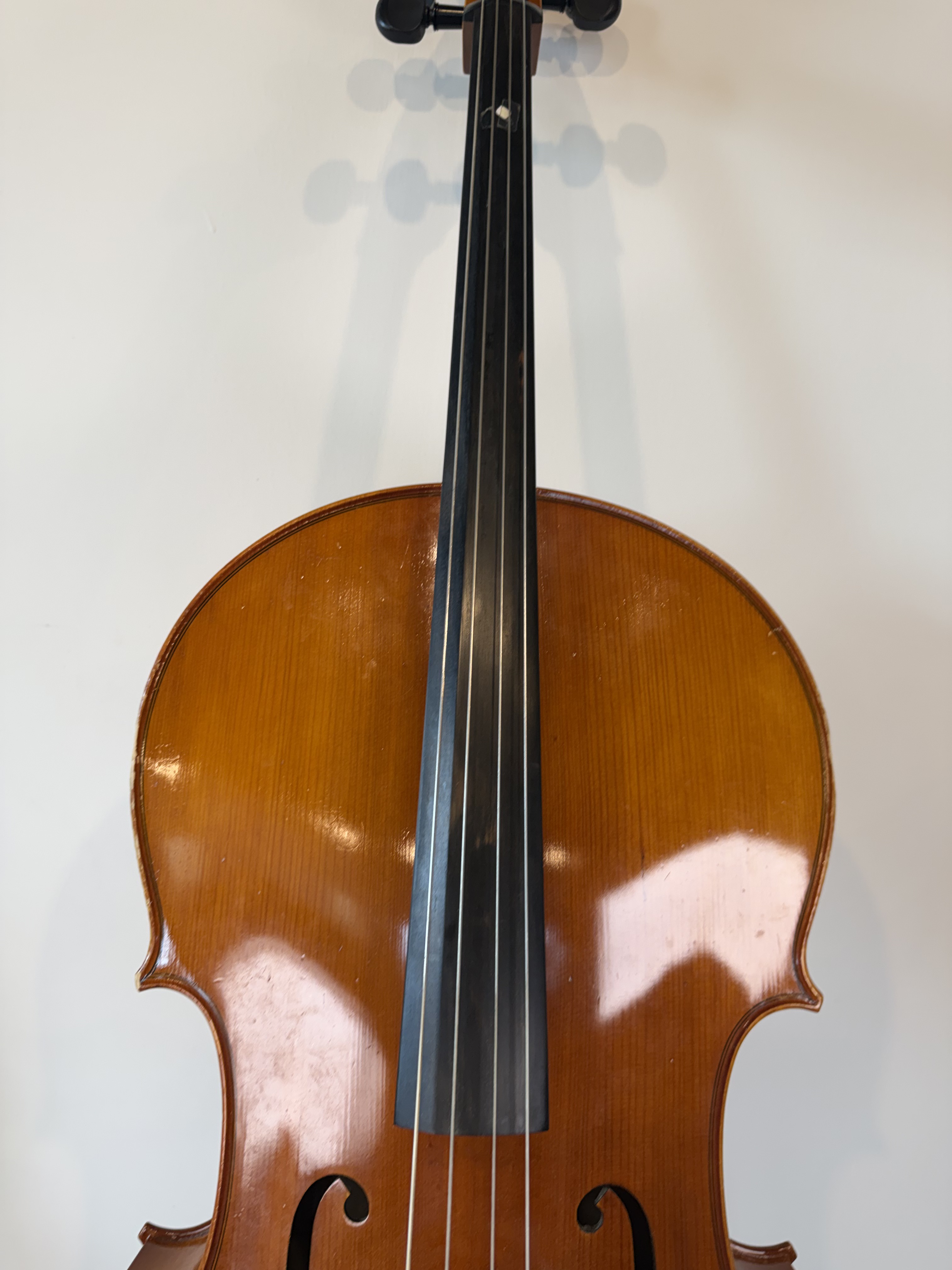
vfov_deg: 71.6
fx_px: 880
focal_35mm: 24
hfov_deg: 56.8
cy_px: 635
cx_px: 476
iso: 64
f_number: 1.78
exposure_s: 1/137
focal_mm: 6.76
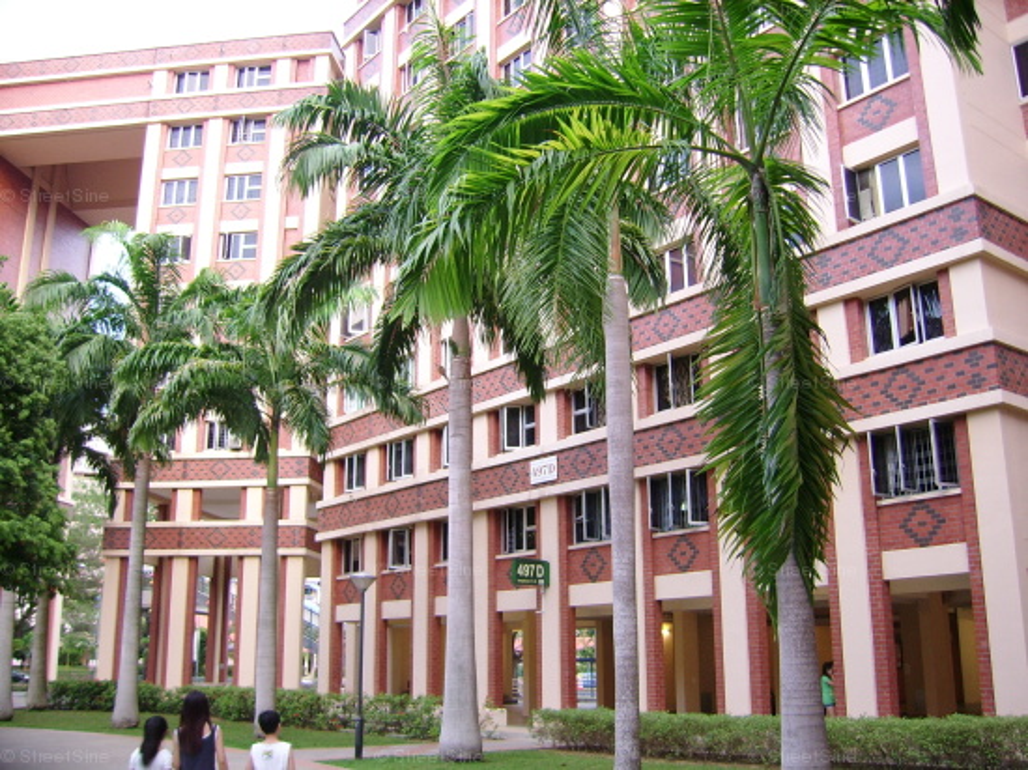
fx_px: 1039
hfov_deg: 52.6
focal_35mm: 35
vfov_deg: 40.7
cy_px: 385
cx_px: 514
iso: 100
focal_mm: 5.95
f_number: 2.8
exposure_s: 1/24
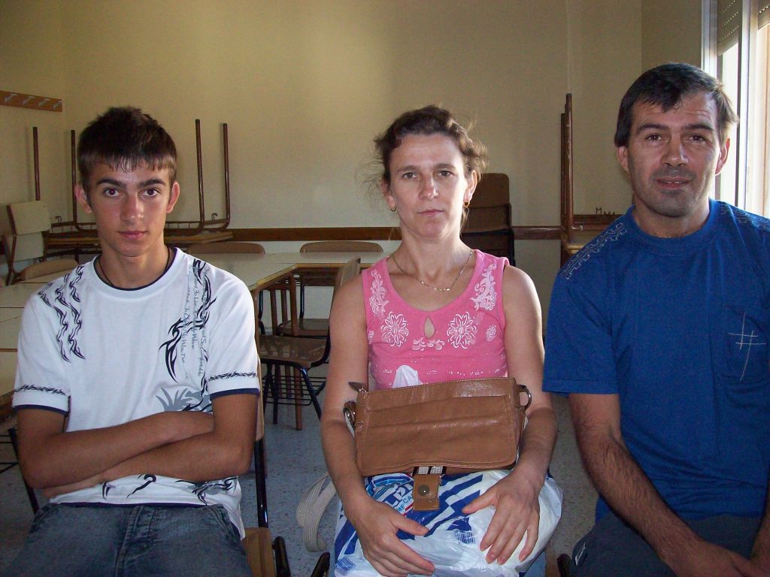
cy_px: 288
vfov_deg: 39.7
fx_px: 801
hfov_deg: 51.4
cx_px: 385
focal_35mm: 36
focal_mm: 6
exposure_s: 1/64
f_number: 2.7
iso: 200
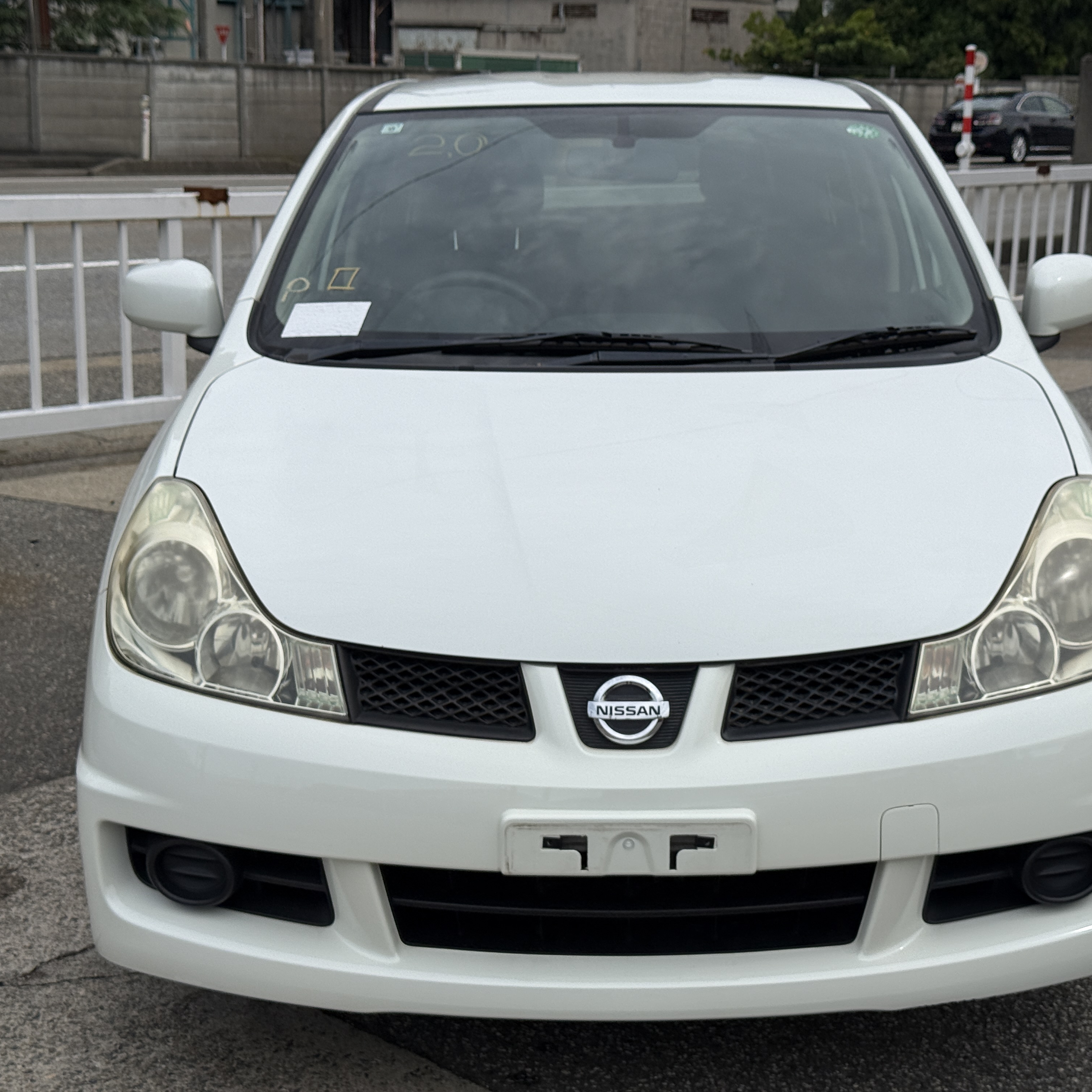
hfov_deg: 30.0
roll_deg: -1.7
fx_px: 2034
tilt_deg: -12.4
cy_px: 543
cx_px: 622
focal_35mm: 57
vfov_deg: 30.0
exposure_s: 1/8772
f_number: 1.78
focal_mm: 6.76
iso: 64
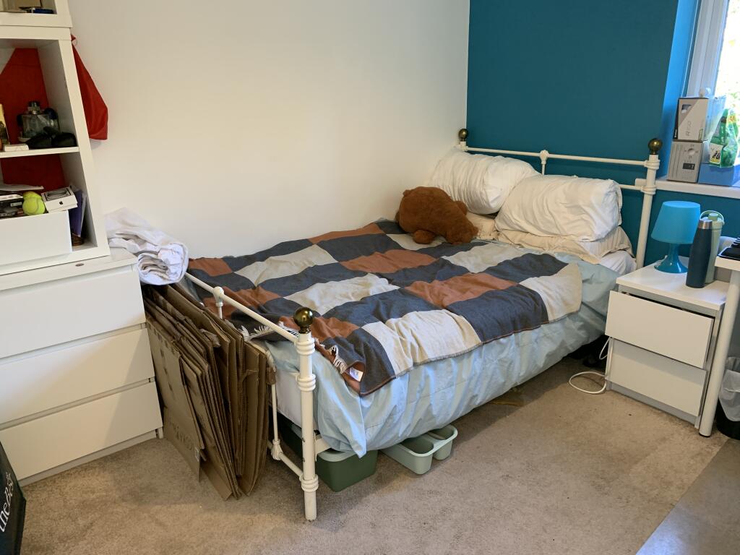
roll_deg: +1.9
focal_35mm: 26
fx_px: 556
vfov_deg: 53.1
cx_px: 370
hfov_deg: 67.3
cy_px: 278
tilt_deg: -20.5
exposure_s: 1/60
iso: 160
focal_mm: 4.25
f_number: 1.8
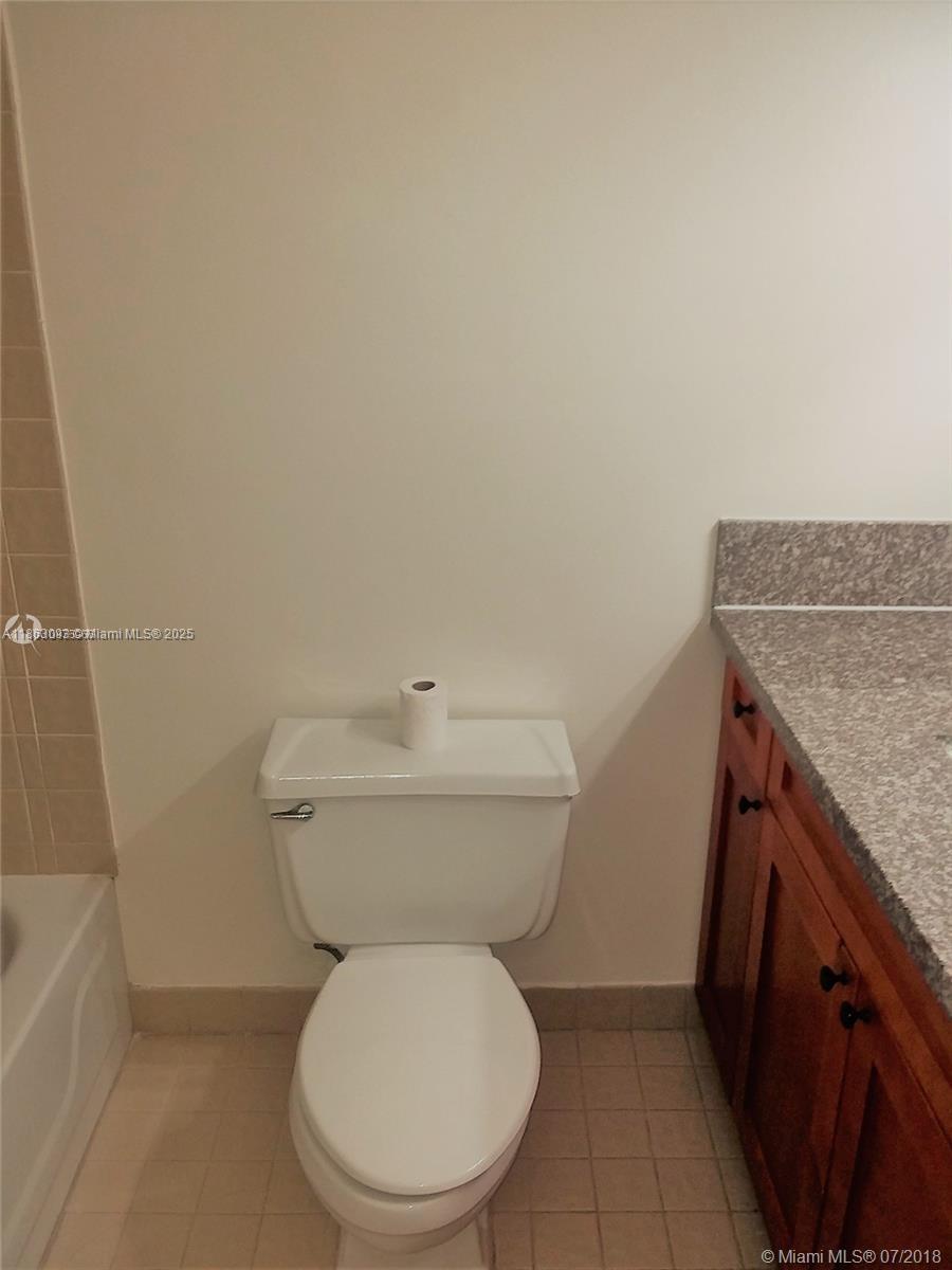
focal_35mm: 29
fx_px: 1063
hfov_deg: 48.2
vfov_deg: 61.7
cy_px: 635
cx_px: 476
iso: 40
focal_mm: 2.47
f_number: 1.9
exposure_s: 1/40
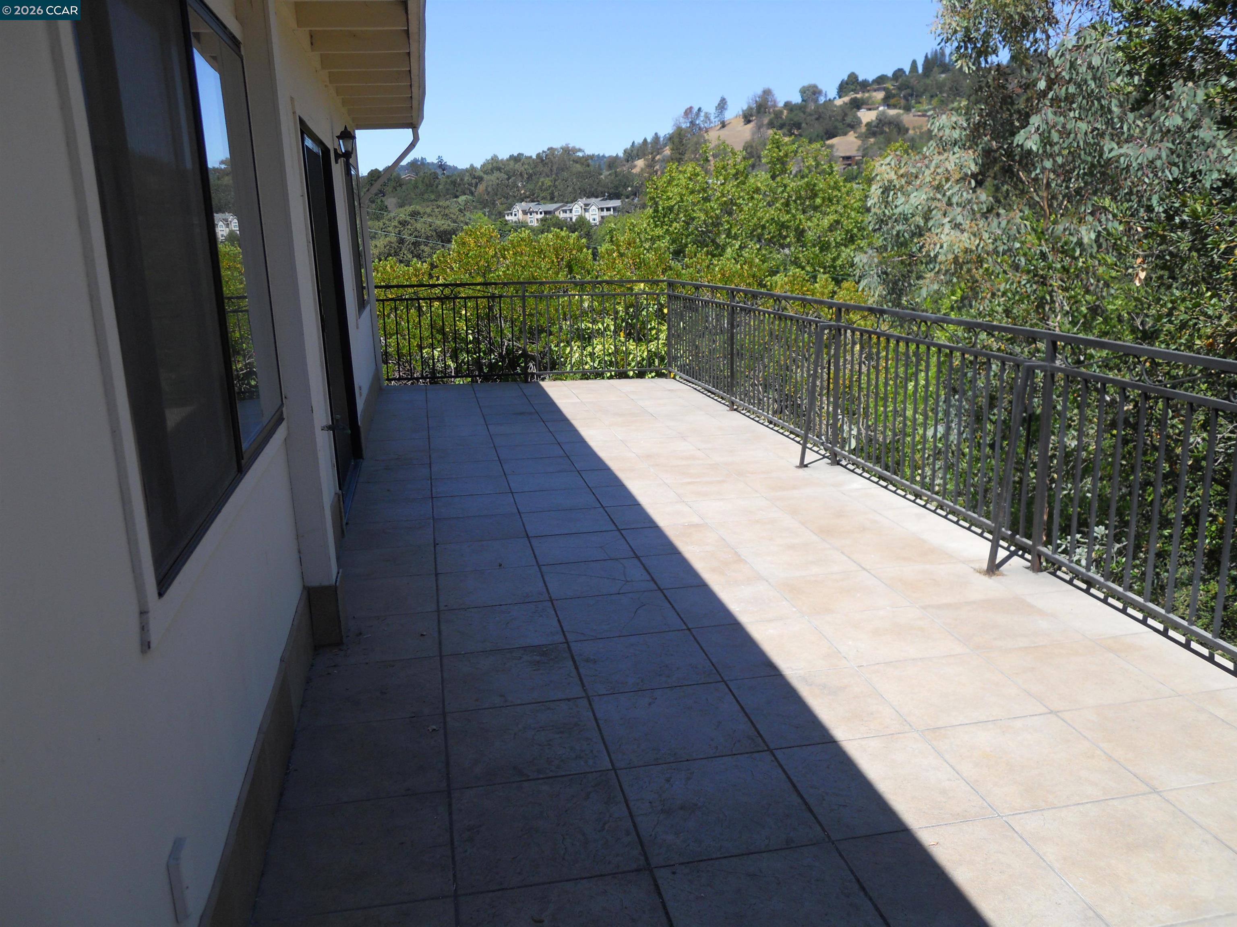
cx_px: 618
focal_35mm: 28
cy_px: 464
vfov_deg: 49.7
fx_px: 1001
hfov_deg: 63.4
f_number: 5.4
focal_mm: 5
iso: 80
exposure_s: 1/320
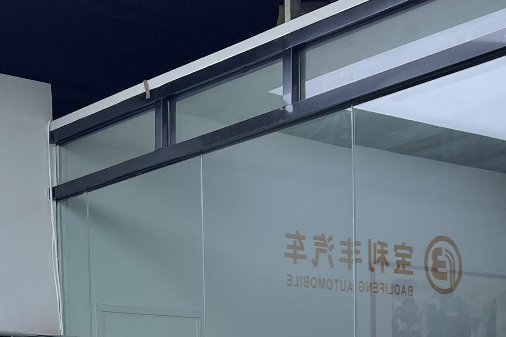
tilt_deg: -4.5
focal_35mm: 85
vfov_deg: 14.8
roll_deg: +1.6
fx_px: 1194
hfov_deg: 23.8
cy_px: 529
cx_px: 150
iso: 32
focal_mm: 5.1
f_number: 1.6
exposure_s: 1/138
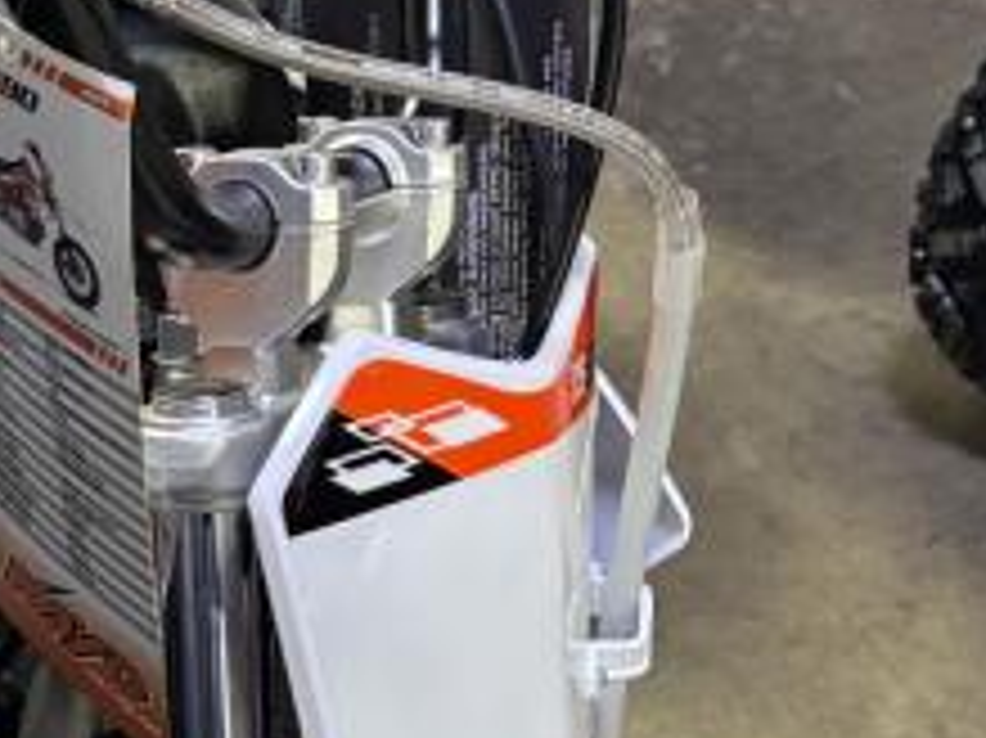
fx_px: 2704
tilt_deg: -43.8
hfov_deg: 20.2
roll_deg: +8.9
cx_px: 68
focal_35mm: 95
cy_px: 783
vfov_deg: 15.2
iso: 250
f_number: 1.6
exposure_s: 1/60
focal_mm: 5.96
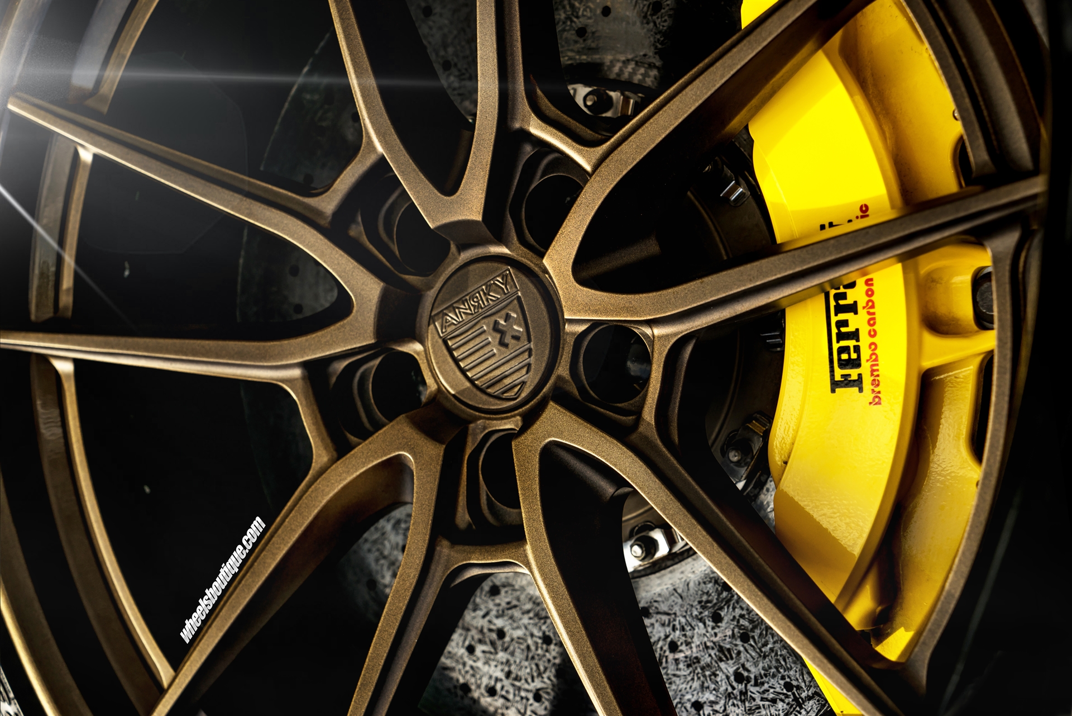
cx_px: 536
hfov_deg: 31.0
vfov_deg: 20.9
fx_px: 1936
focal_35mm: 65
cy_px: 358
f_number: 6.3
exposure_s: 1/160
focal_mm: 65
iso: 160
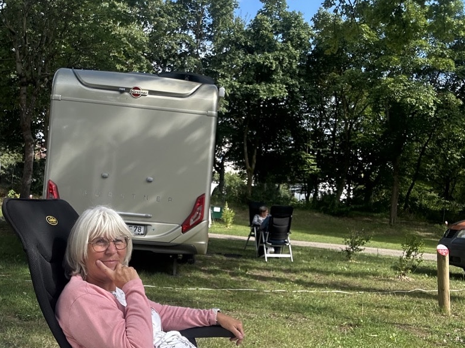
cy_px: 194
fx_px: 510
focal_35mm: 38
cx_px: 218
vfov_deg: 37.7
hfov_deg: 49.0
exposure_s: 1/831
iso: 25
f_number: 1.9
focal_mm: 2.69
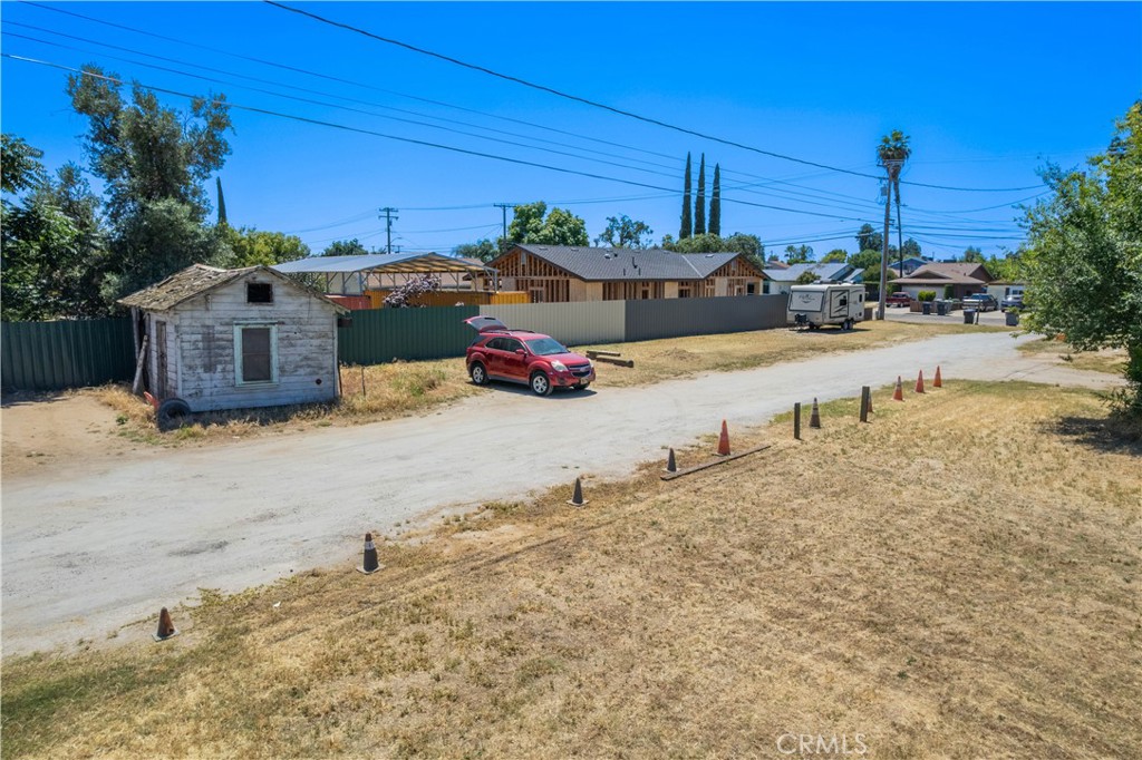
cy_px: 380
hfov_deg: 78.6
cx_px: 571
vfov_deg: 57.2
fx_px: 698
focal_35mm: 22
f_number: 2.8
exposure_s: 1/2500
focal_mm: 8.38
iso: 100
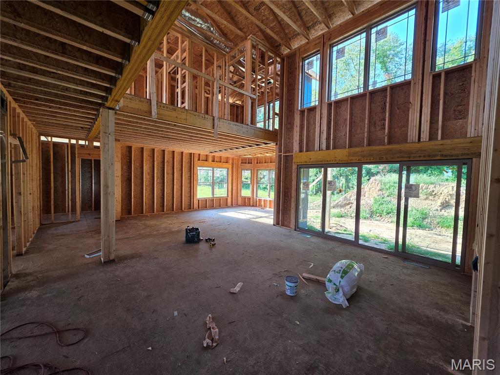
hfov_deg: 106.2
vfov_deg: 89.9
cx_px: 250
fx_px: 188
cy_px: 188
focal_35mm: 13
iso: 80
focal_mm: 2.2
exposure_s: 1/120
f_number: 1.9
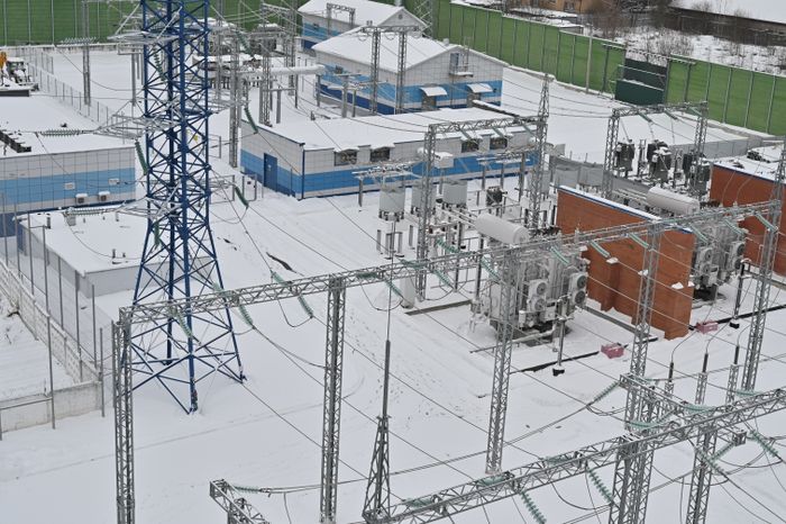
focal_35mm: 53
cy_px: 262
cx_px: 393
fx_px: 1157
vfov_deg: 25.5
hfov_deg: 37.5
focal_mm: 53
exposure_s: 1/160
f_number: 8
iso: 160
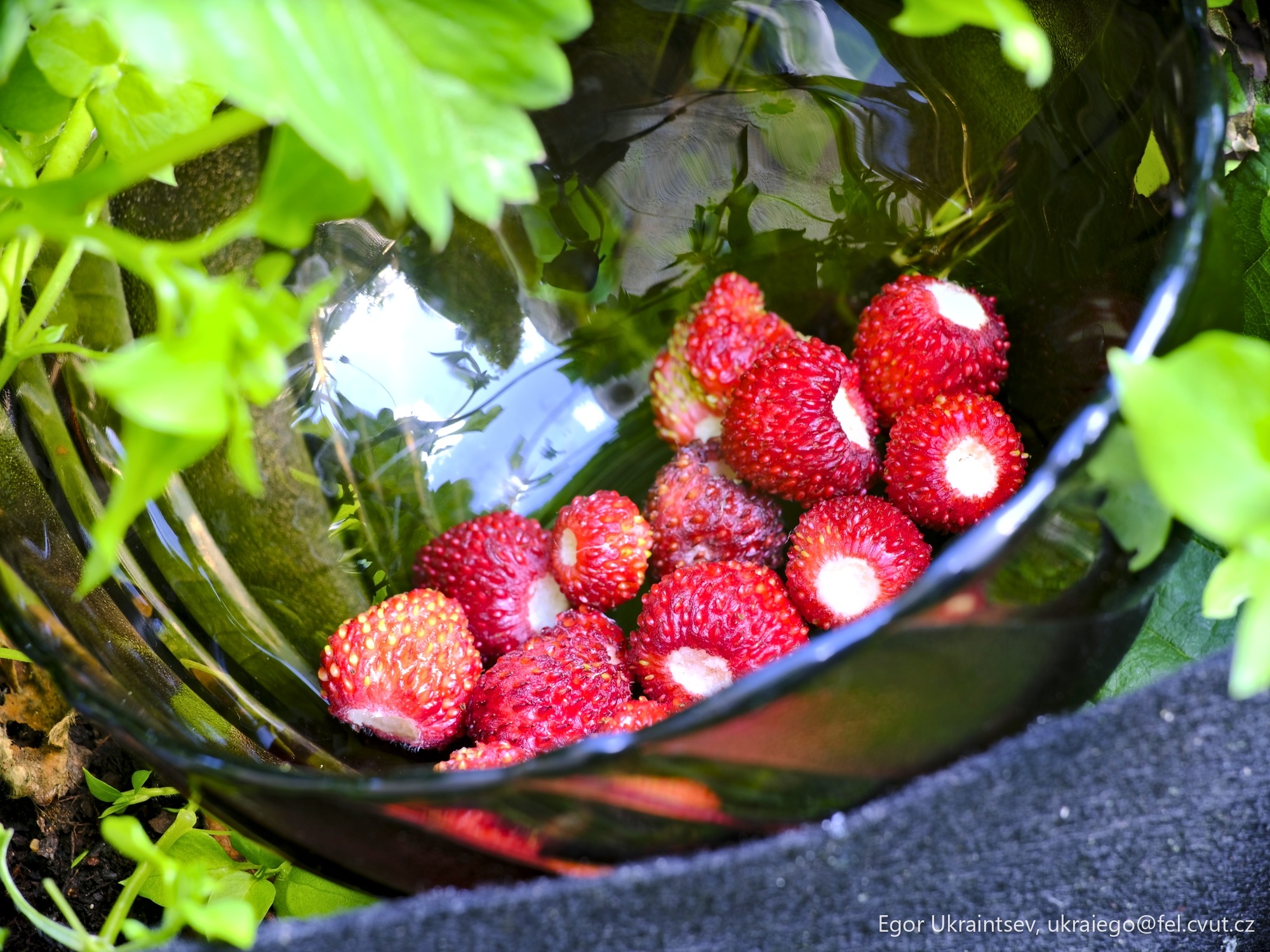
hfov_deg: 12.5
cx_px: 635
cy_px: 476
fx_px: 5797
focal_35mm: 158
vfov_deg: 9.4
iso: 100
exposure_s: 1.5
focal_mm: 200
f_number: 11
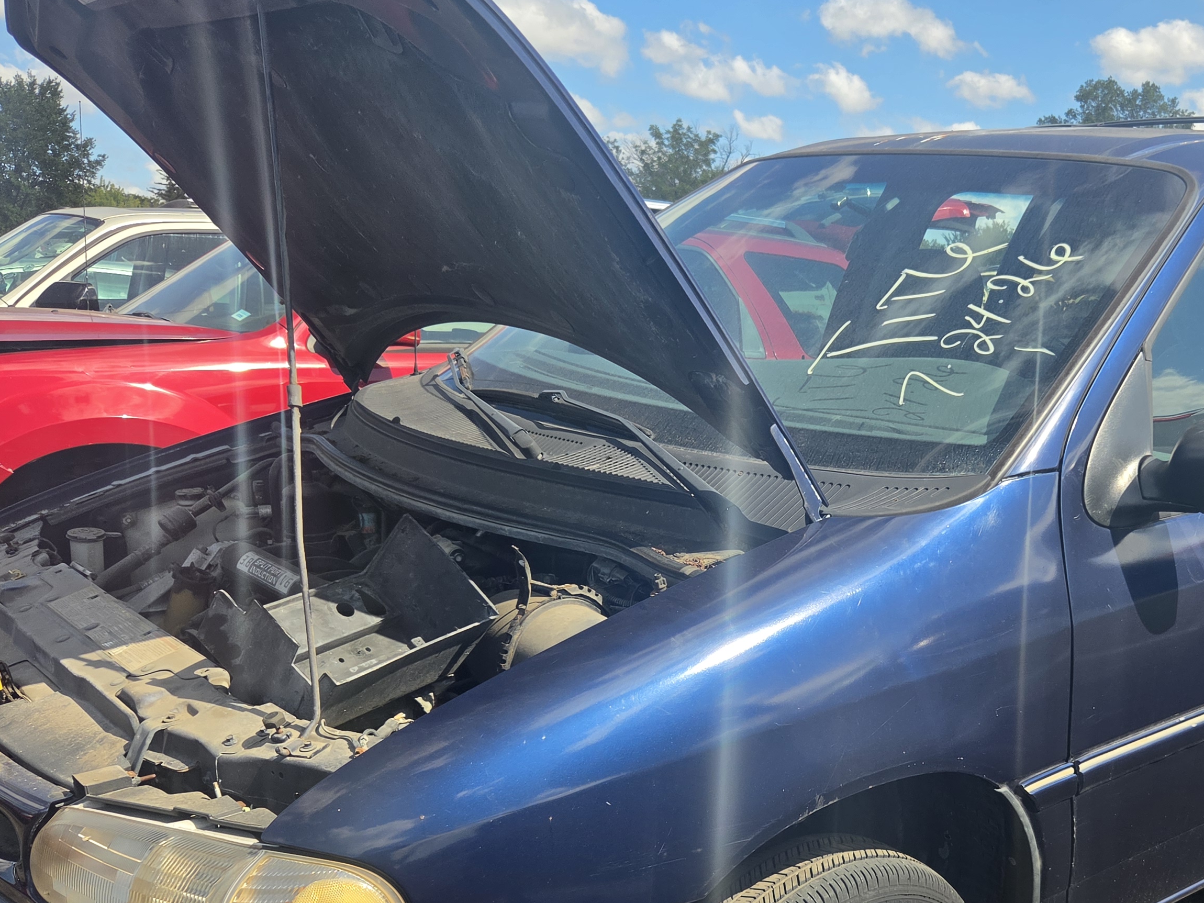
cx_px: 835
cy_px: 657
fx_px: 1391
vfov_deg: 35.3
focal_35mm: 40
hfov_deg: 45.8
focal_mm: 5.4
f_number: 1.8
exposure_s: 1/2913
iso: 80
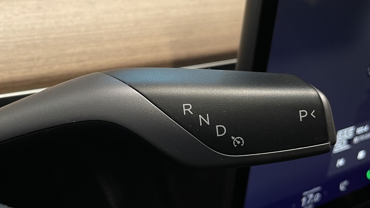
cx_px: 146
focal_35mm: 45
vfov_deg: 26.5
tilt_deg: -38.6
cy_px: 114
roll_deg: -14.6
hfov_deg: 45.2
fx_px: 442
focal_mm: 4.2
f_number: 1.6
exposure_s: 1/51
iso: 160
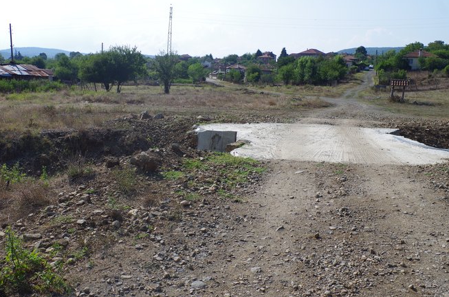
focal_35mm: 39
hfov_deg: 49.8
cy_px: 135
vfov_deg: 34.3
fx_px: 480
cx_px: 182
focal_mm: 21
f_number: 7.1
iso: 100
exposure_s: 1/320
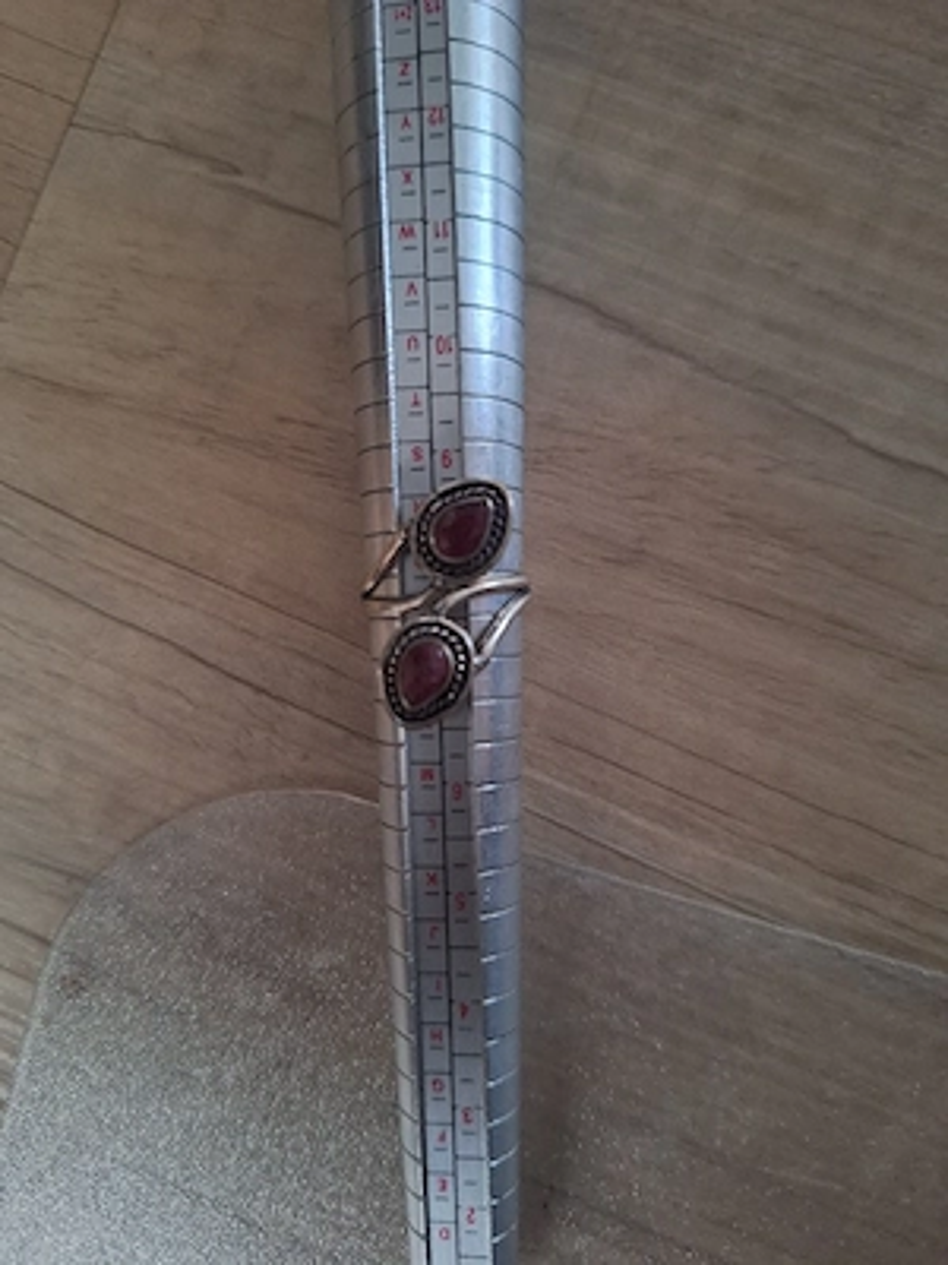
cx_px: 474
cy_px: 632
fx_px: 840
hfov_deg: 58.9
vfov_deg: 73.9
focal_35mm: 23
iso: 640
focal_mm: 5.54
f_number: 1.8
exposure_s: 1/20
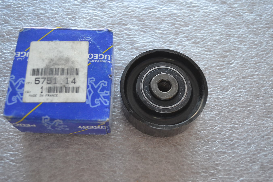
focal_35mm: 39
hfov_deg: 49.6
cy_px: 91
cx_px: 136
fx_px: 296
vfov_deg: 34.2
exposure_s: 1/15
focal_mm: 26
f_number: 4.2
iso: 800
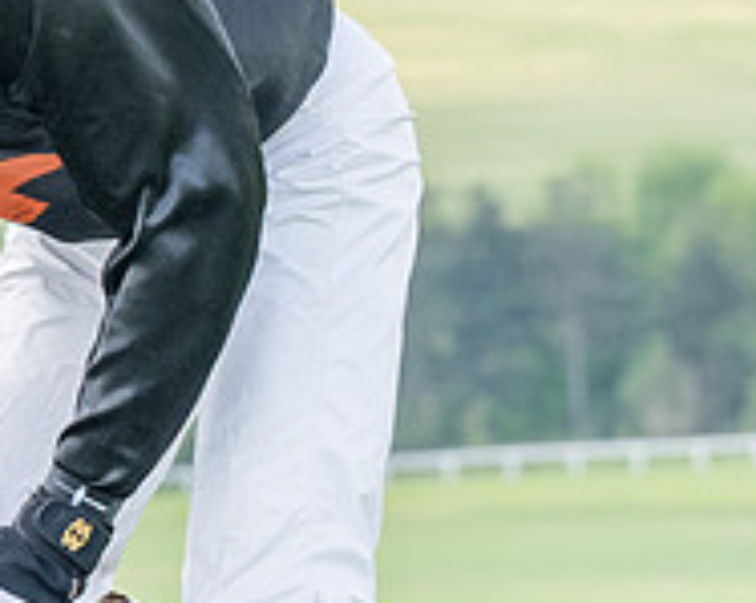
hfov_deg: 3.1
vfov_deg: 2.5
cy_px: 466
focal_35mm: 629
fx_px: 14052
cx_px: 63
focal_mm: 89
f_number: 5
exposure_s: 1/800
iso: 400
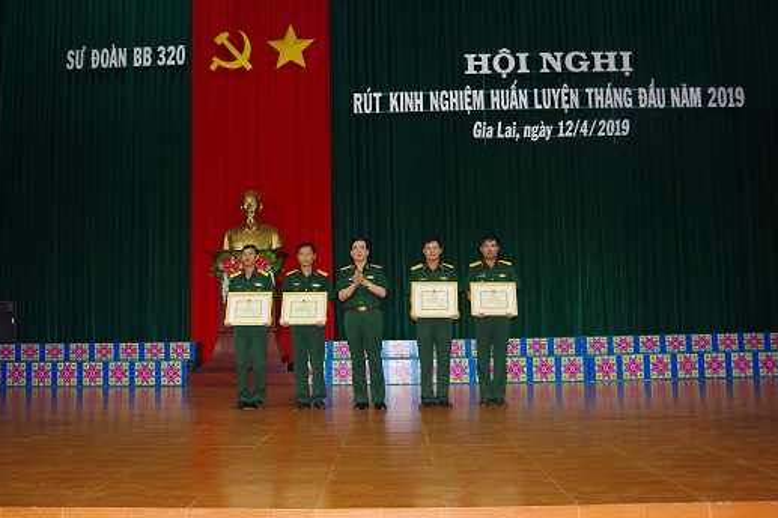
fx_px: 777
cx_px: 367
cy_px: 241
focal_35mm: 36
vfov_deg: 36.8
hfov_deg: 53.1
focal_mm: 21
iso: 800
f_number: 4
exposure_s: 1/40
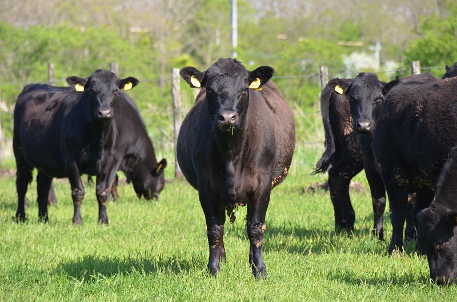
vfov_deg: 4.6
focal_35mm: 300
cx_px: 228
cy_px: 151
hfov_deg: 6.9
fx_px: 3799
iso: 800
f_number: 8
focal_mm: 200
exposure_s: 1/250
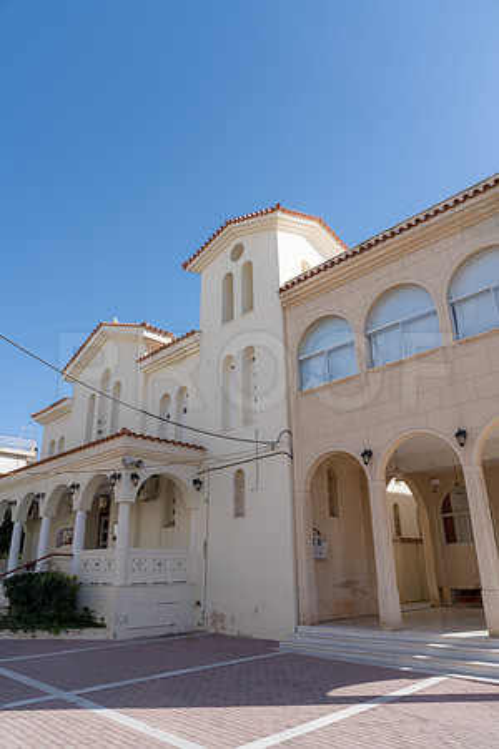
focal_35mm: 24
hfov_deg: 53.1
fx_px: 499
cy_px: 374
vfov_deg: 73.7
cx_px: 250
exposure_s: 1/160
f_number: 13
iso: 250
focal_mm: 24
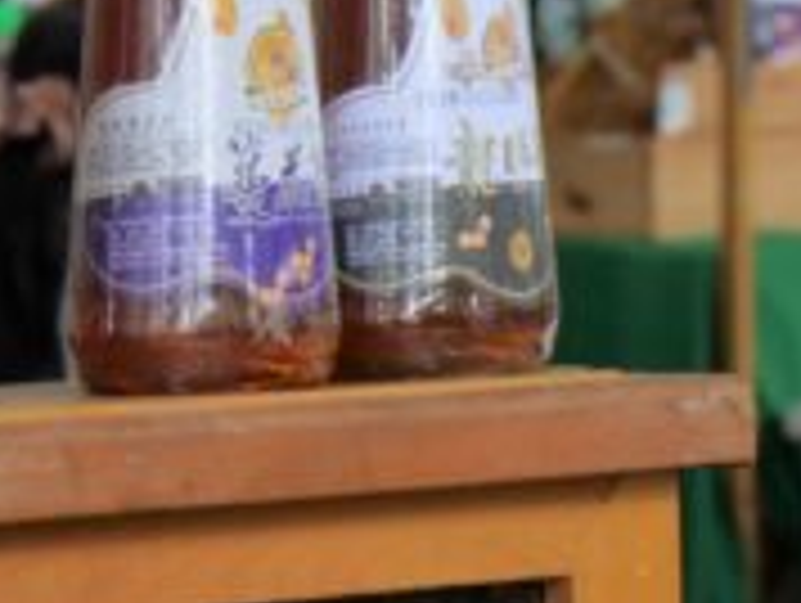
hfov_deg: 3.7
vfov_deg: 2.8
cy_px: 1404
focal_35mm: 529
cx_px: 990
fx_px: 12257
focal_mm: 46
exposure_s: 1/100
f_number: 6.3
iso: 250
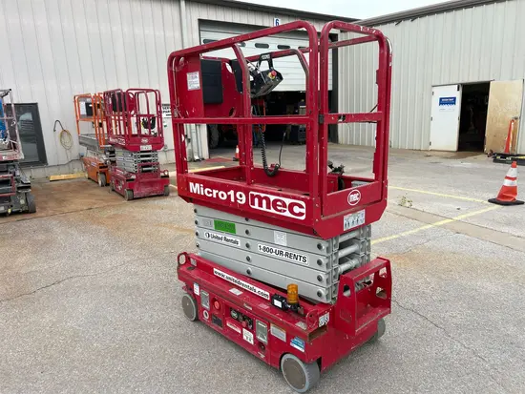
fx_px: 394
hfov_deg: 67.3
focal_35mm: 26
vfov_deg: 53.1
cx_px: 262
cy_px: 197
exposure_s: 1/763
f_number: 1.5
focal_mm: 5.7
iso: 50
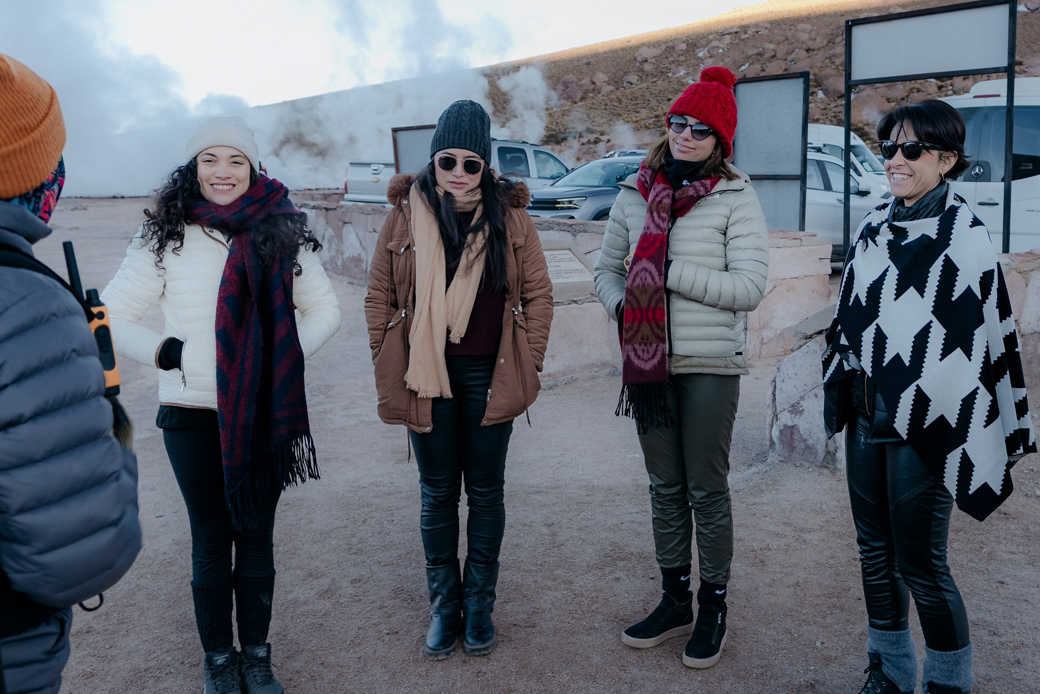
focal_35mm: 37
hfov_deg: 51.4
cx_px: 642
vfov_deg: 35.9
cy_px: 320
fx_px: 1069
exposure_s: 1/80
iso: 200
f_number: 4.5
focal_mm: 26
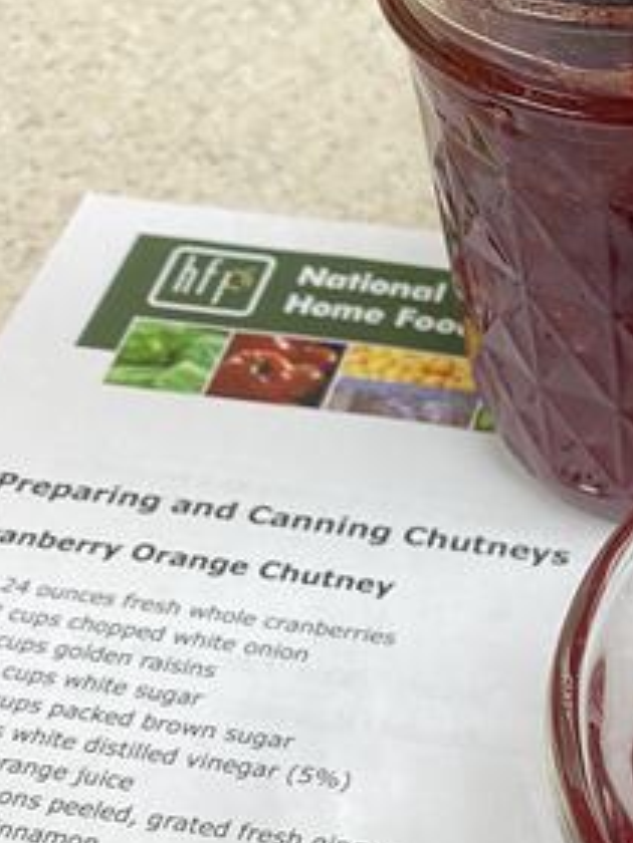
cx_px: 725
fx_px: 1585
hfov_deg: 21.3
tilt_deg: -51.8
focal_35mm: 65
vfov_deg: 29.2
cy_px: 665
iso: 125
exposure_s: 1/60
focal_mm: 4.25
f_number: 1.8
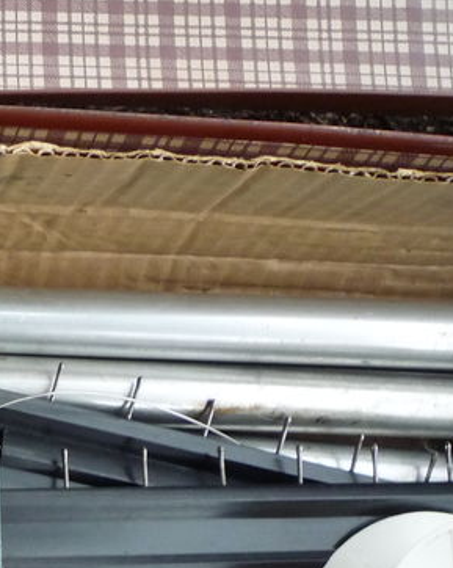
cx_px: -273
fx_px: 1359
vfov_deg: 22.5
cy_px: 585
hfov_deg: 16.8
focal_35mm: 81
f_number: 3.3
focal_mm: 5.2
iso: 250
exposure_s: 1/30
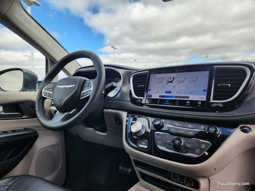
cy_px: 96
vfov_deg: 58.9
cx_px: 128
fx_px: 169
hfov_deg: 73.9
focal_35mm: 23
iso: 20
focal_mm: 5.4
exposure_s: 1/519
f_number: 1.8
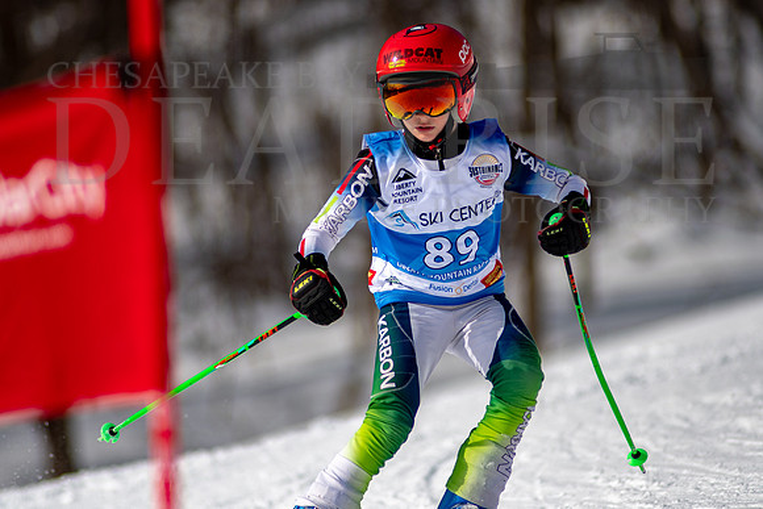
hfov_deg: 4.4
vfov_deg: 2.9
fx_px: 10044
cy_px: 241
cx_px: 402
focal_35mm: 474
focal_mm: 300
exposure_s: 1/6400
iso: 100
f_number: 2.8
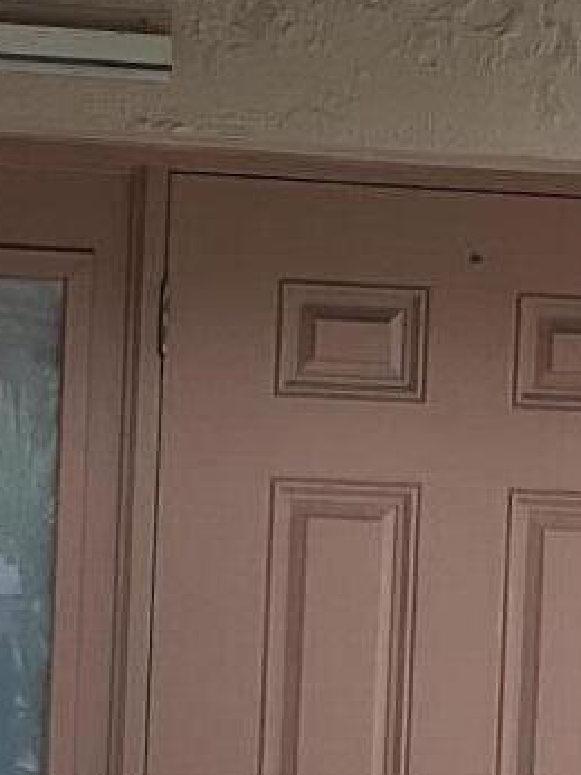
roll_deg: -2.2
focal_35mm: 167
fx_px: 3740
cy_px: 719
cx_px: 570
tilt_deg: -1.0
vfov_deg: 11.7
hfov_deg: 8.8
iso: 16
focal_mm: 3
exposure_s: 1/179
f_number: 1.8
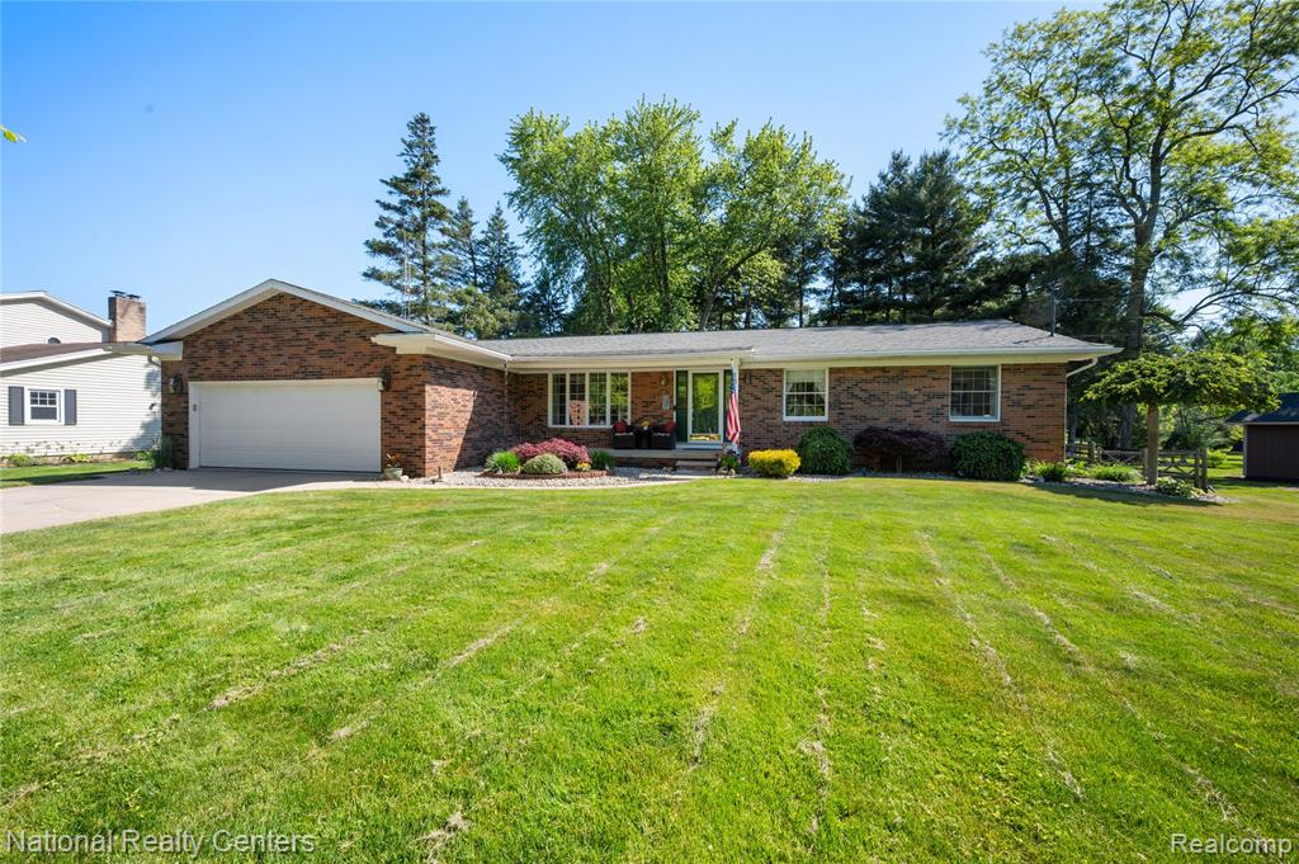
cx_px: 650
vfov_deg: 81.1
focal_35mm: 14
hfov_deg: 104.3
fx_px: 505
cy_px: 432
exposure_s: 1/30
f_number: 11
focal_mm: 14
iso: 100
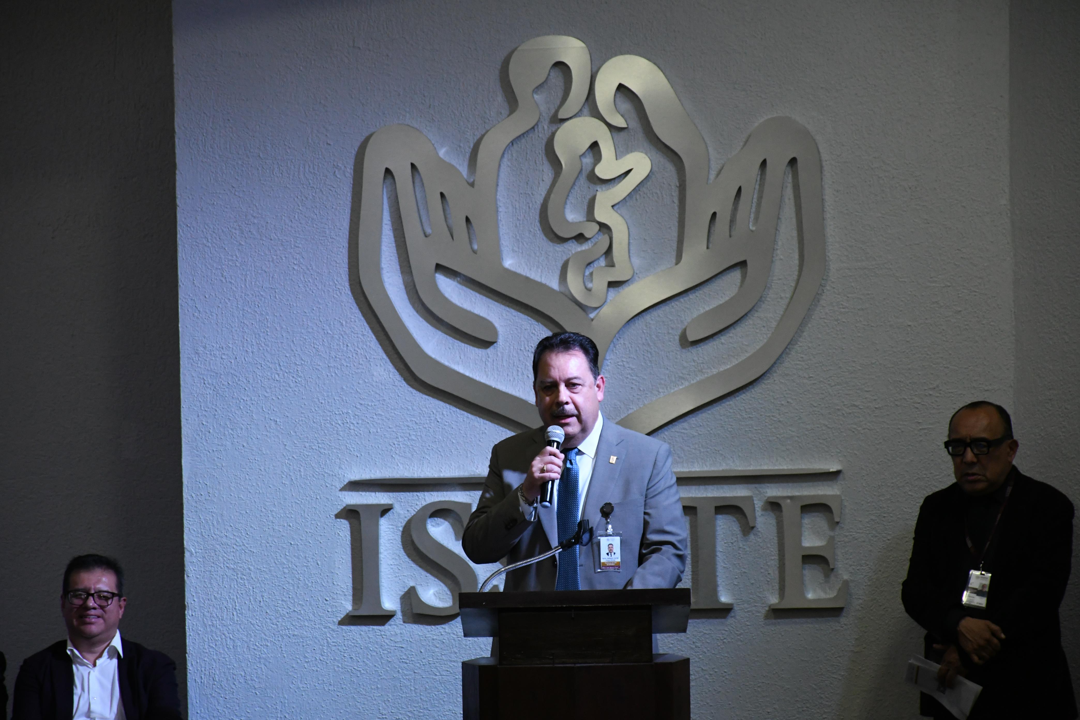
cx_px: 540
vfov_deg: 7.5
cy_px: 360
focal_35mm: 183
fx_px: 5490
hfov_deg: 11.2
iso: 2500
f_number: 5.6
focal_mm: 122
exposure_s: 1/160
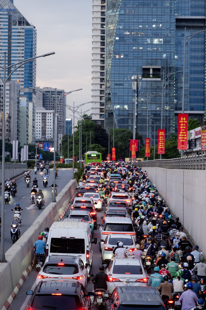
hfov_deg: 13.0
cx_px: 103
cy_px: 155
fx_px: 902
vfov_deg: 19.5
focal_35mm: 105
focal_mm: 70
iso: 800
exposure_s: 1/250
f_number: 2.8
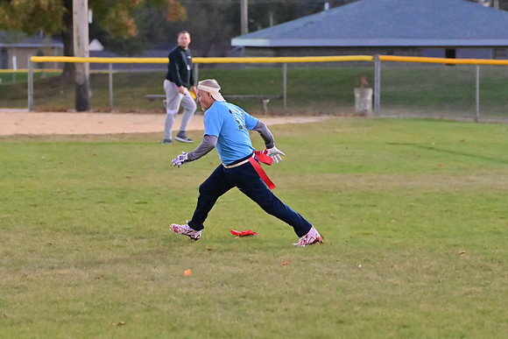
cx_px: 254
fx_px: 2851
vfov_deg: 6.8
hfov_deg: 10.2
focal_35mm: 202
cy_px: 170
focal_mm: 135
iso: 6400
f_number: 4
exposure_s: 1/500
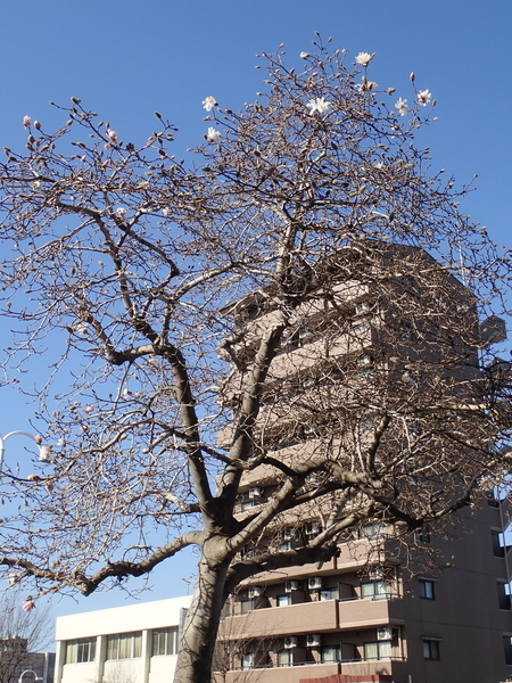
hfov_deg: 33.6
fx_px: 848
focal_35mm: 43
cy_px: 342
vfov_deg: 43.9
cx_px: 256
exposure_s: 1/500
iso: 100
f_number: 4
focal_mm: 7.86
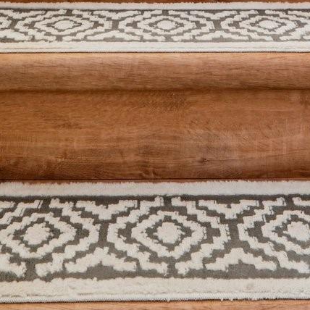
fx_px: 618
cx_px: 162
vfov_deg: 22.5
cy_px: -169
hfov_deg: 28.2
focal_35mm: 61
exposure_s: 1/3.33
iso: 400
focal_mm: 10
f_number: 8
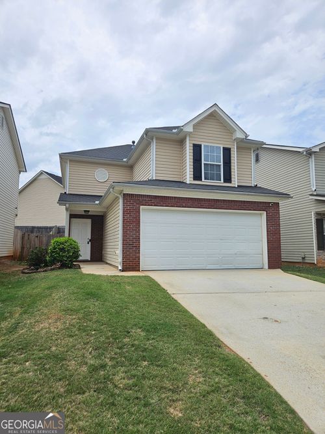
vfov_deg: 73.9
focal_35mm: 23
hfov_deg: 58.9
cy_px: 217
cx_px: 162
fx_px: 288
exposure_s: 1/4279
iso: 25
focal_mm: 5.4
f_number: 1.8
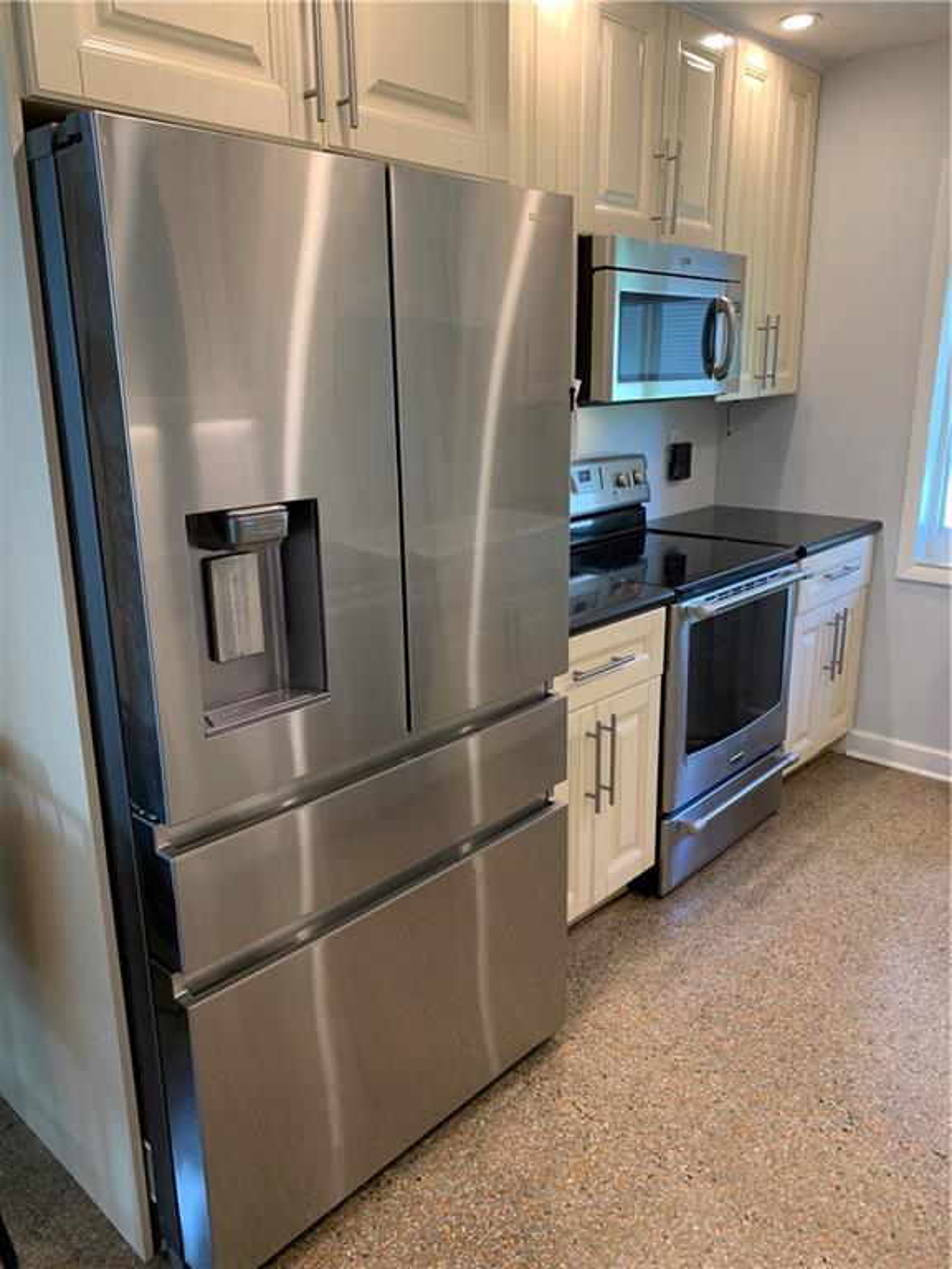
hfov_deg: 53.1
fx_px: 953
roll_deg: +1.7
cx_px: 476
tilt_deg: -14.9
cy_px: 634
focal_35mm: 26
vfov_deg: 67.3
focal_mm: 4.25
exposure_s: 1/60
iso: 160
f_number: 1.8
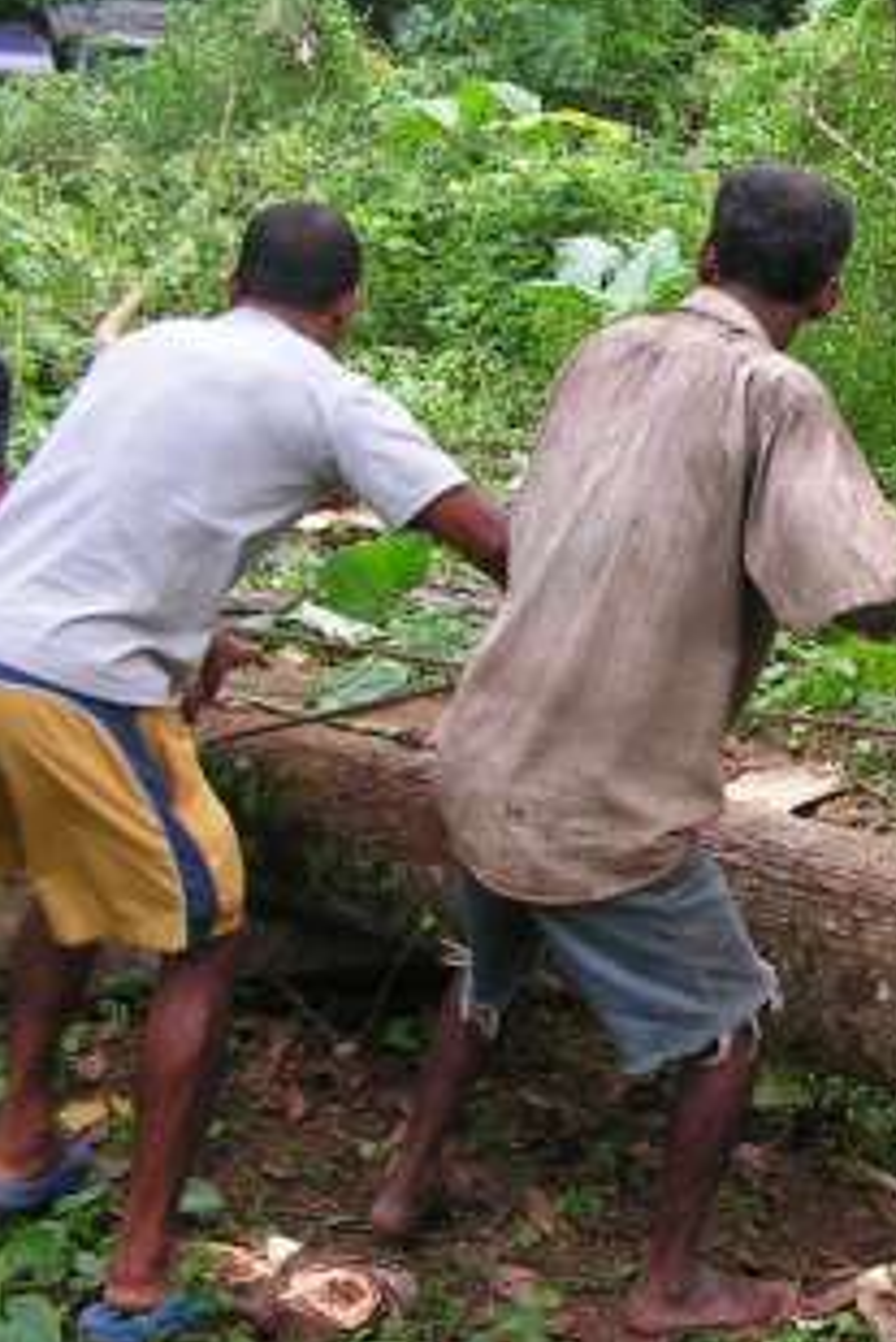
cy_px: 745
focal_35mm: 58
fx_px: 2163
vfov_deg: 34.4
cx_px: 996
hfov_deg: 22.1
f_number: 3.2
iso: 64
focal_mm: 6
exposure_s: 1/100
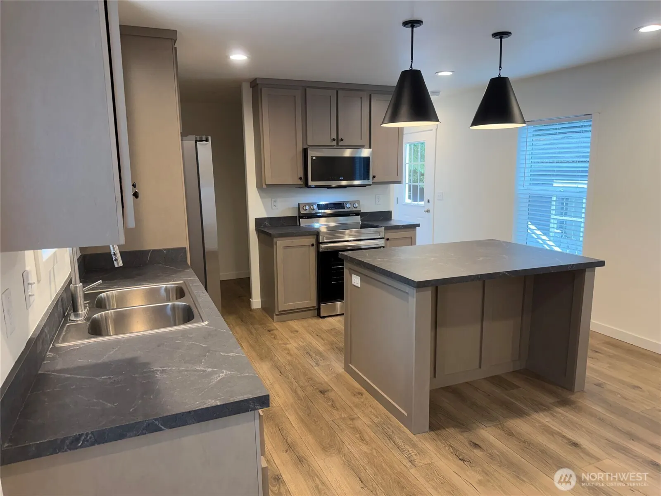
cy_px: 248
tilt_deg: -9.8
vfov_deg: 56.8
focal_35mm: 24
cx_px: 330
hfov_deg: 71.6
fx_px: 458
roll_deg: +0.5
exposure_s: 1/120
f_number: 1.78
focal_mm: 6.76
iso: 200
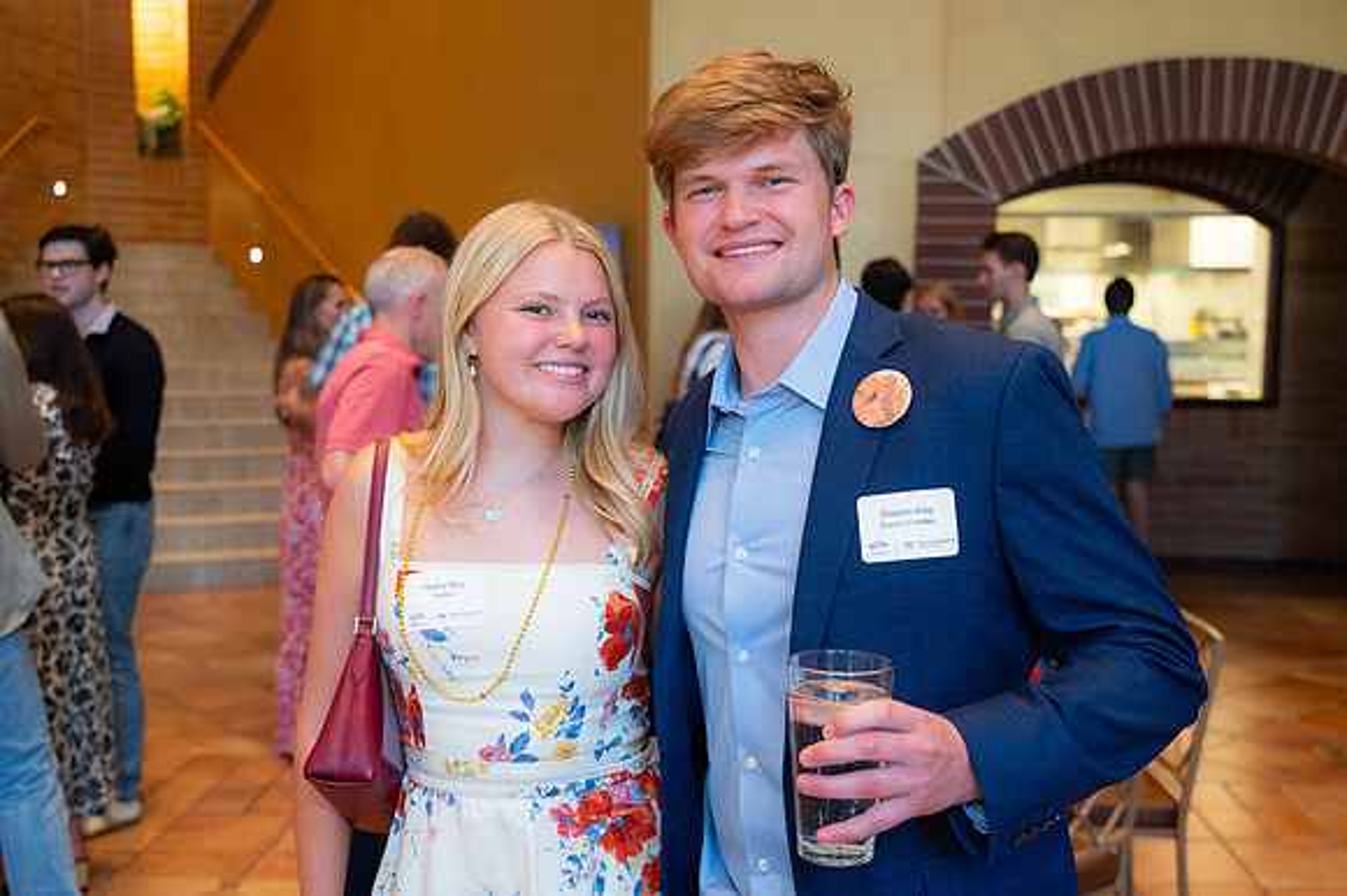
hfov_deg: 48.5
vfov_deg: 33.4
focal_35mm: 40
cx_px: 674
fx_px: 1496
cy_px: 448
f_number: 4
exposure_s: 1/160
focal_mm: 40
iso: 2000
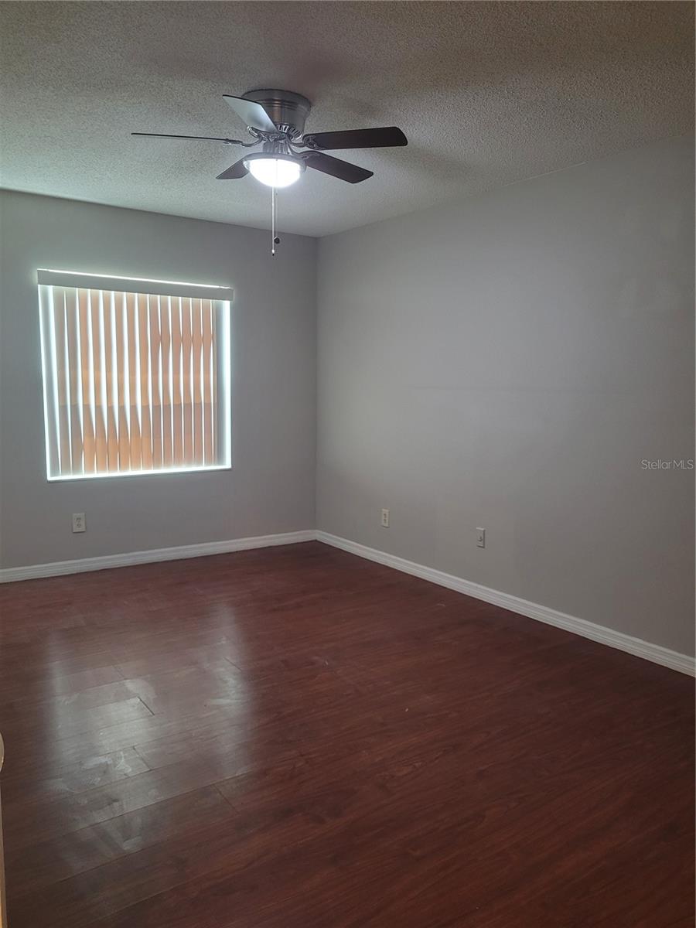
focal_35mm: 26
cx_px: 348
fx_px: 697
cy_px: 464
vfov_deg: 67.3
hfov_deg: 53.1
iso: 250
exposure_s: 1/40
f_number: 1.8
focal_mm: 5.4
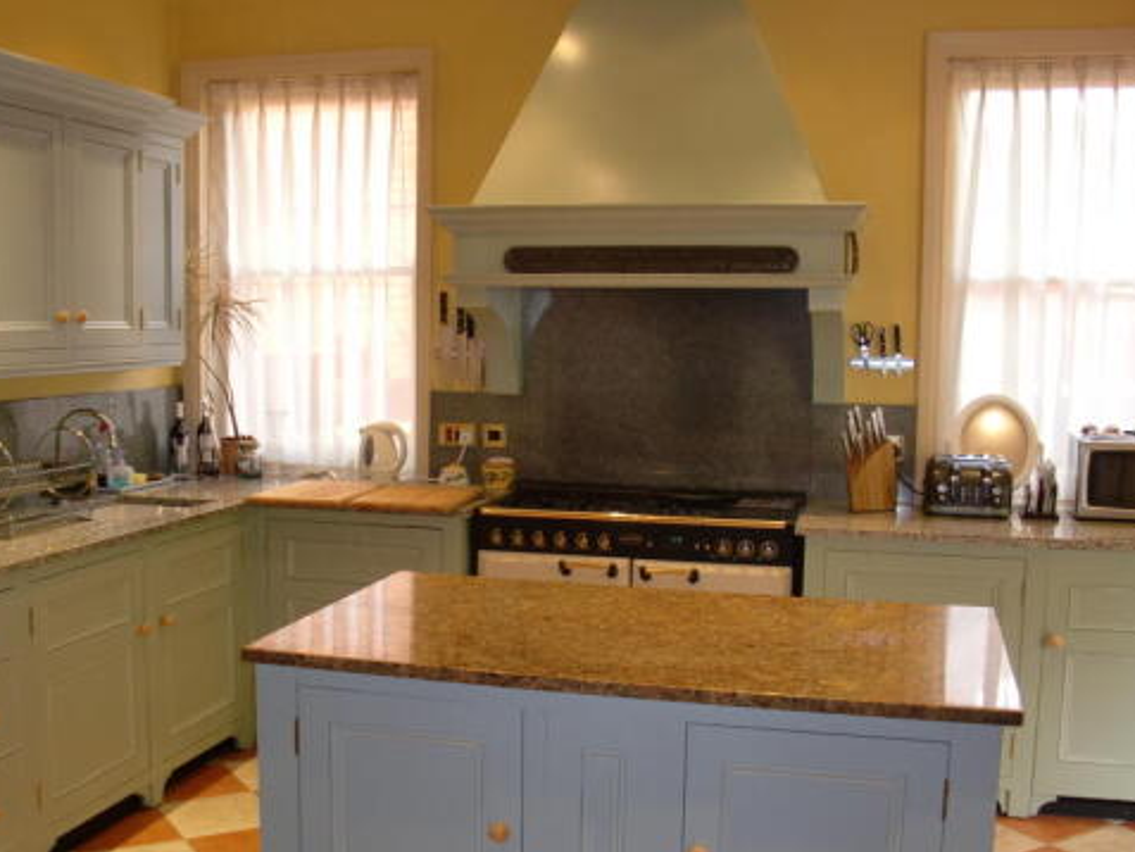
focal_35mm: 44
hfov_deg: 42.9
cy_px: 480
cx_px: 513
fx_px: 1443
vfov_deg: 32.8
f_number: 2.8
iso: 160
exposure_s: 1/60
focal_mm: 6.3
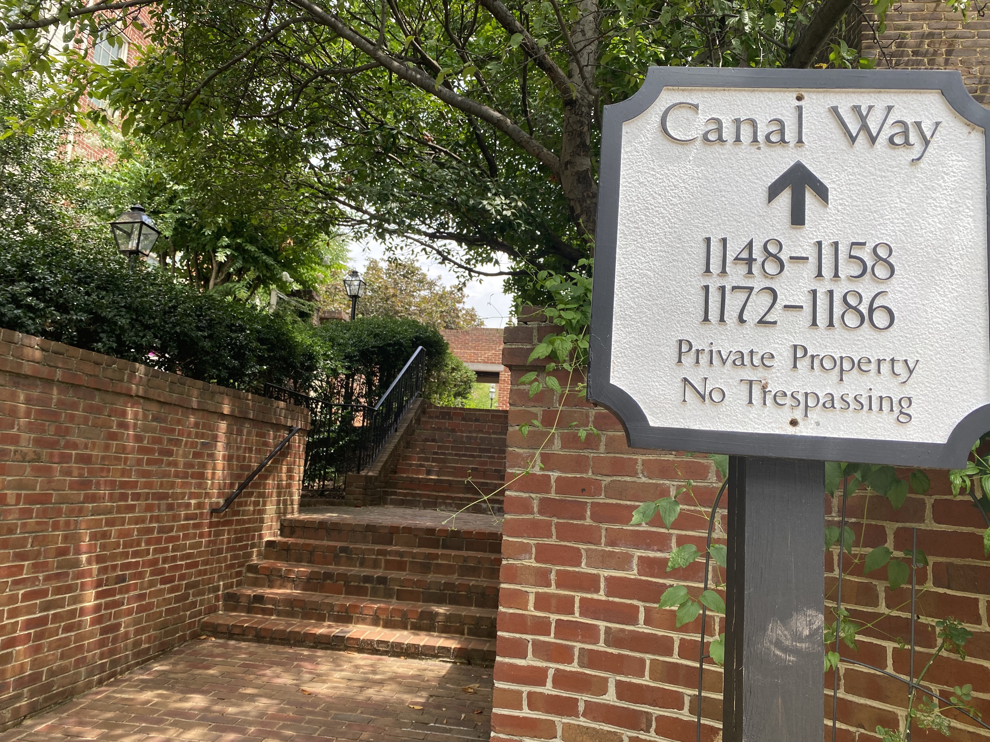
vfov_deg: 53.1
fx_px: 744
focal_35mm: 26
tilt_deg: +8.8
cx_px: 495
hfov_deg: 67.3
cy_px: 371
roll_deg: -4.7
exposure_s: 1/778
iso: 32
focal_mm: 4.25
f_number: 1.8
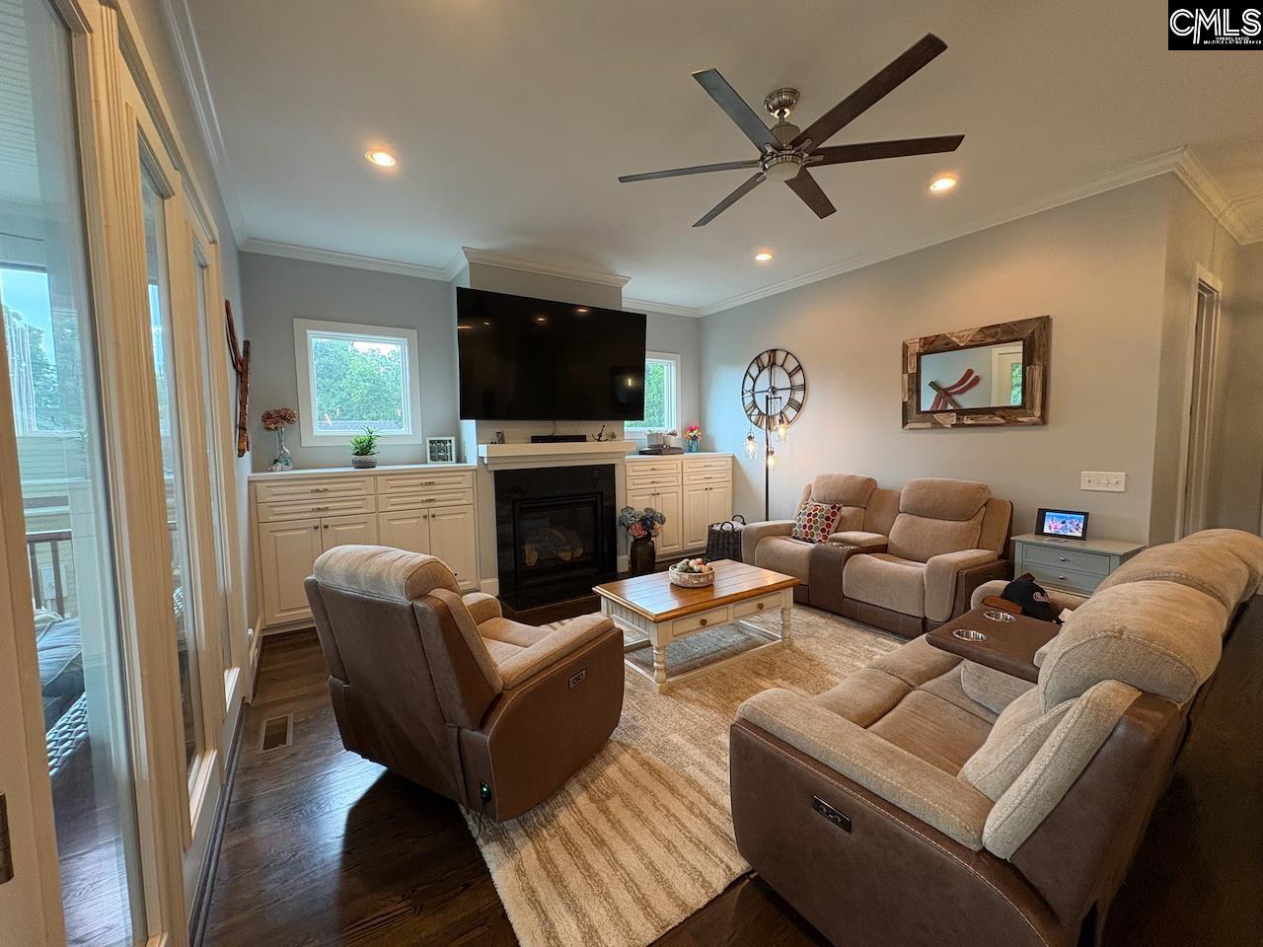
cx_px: 632
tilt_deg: -4.0
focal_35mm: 14
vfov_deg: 85.7
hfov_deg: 102.1
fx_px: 511
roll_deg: +1.2
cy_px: 474
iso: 250
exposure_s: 1/60
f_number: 2.2
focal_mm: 2.22
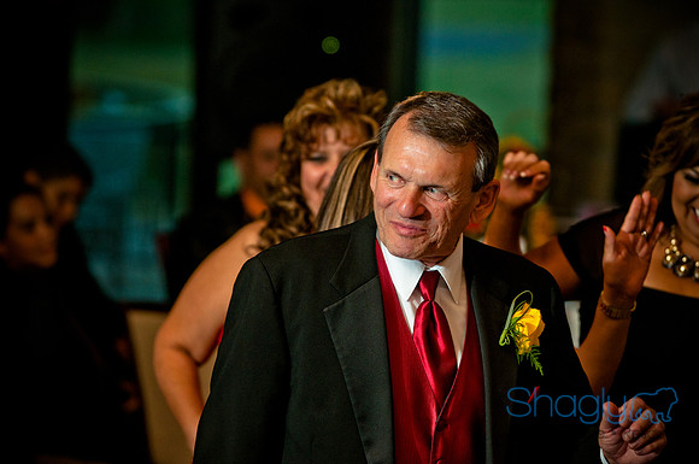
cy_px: 232
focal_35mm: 232
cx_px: 350
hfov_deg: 8.9
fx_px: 4508
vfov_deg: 5.9
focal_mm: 155
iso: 400
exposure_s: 1/200
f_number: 2.8
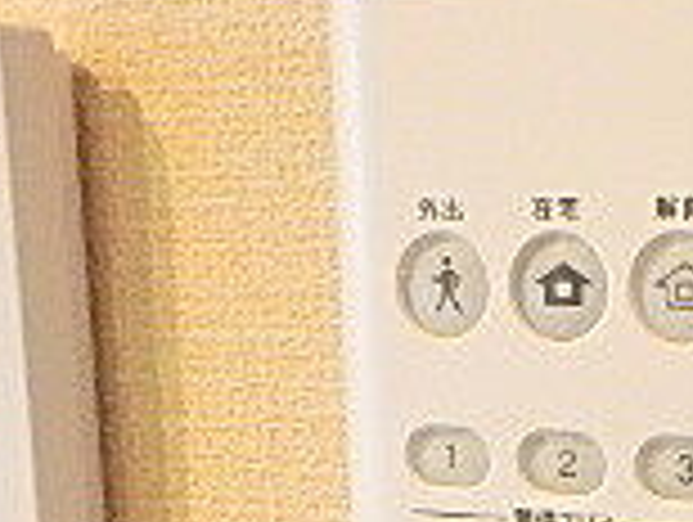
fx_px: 1744
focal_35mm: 87
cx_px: 720
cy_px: 621
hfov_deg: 21.5
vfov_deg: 16.3
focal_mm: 3.7
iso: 500
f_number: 3.5
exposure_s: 1/30
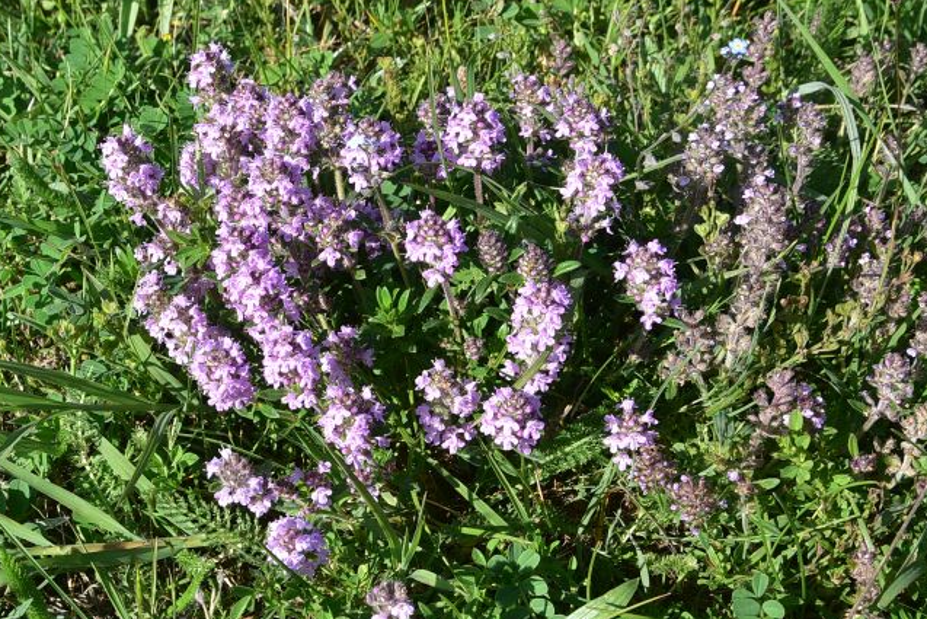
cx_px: 253
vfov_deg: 13.4
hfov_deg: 19.9
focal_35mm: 102
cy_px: 315
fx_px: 2627
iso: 160
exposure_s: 1/125
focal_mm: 50
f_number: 11
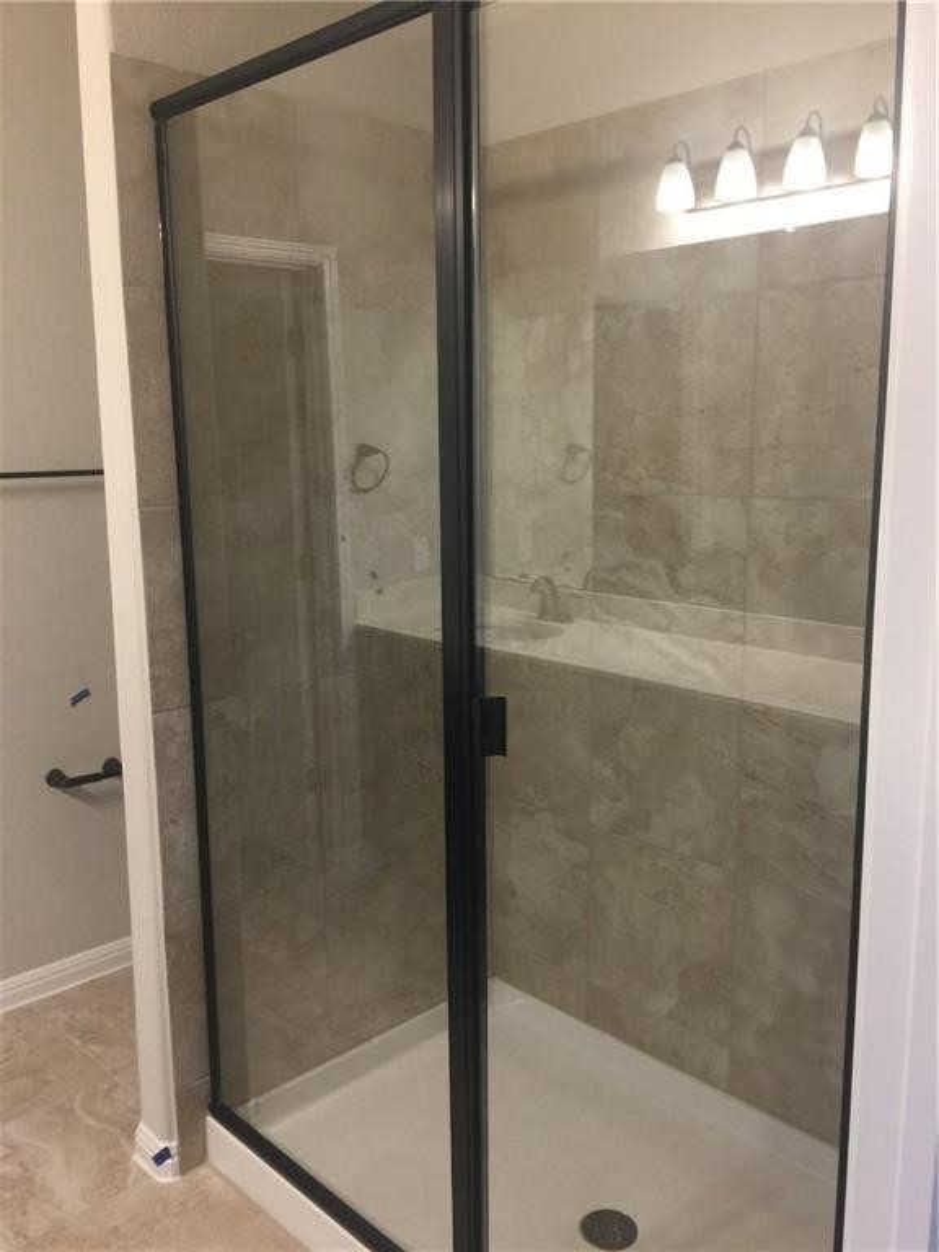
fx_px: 1049
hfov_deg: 48.2
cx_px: 470
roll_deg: +0.4
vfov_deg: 61.7
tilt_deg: -9.1
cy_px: 626
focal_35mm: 29
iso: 64
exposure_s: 1/15
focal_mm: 4.15
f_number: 2.2
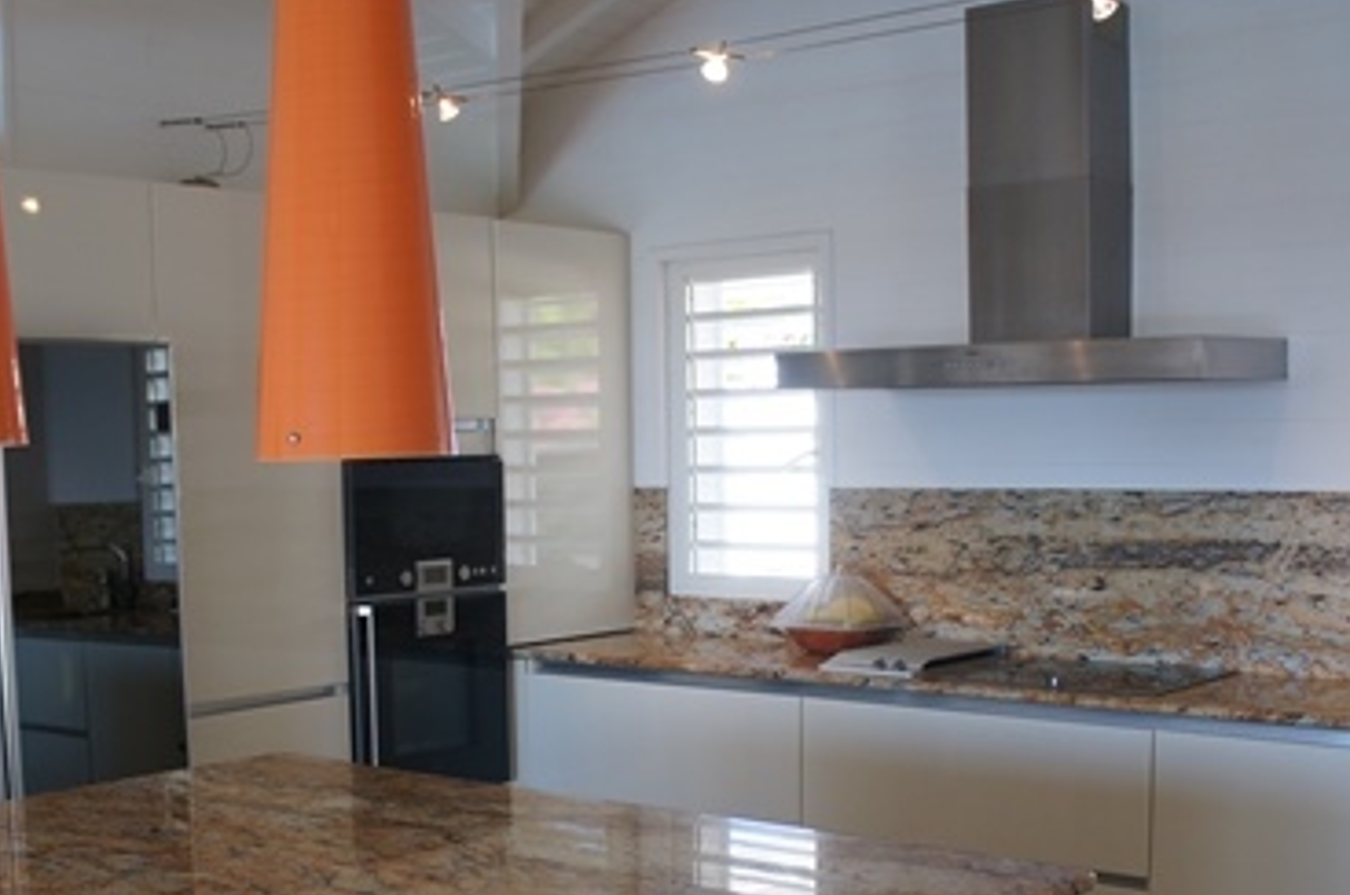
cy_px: 728
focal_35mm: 47
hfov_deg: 41.9
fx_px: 1759
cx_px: 605
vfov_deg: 27.9
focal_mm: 18
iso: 400
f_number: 4
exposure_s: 1/160
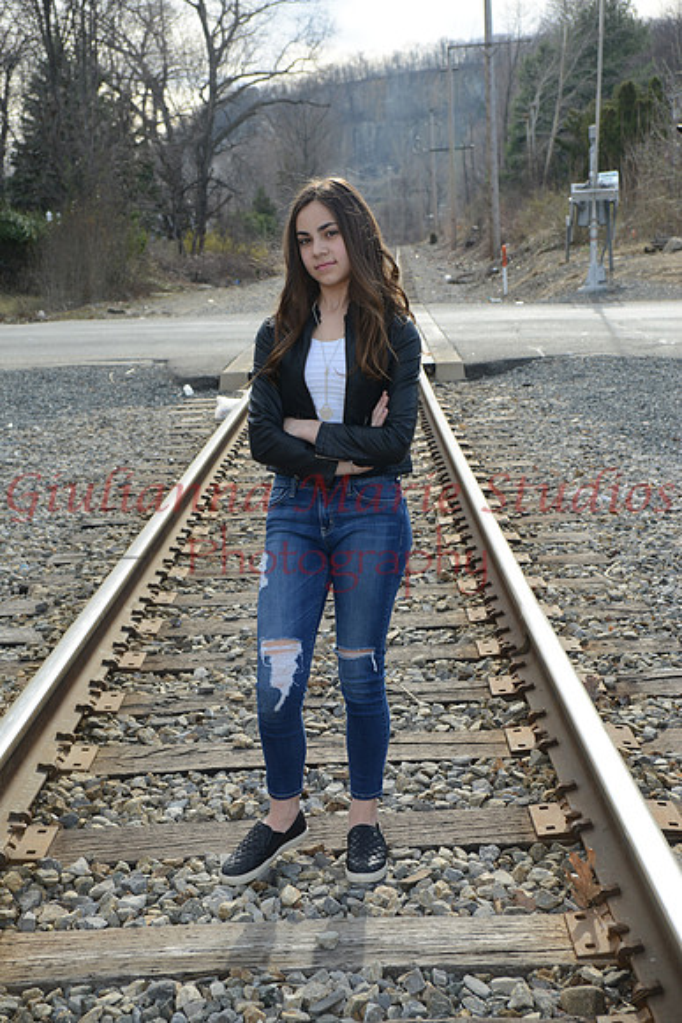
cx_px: 341
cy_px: 512
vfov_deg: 36.2
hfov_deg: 24.6
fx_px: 1562
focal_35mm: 55
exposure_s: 1/250
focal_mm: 55
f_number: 9
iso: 320
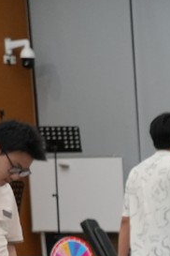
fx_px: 1409
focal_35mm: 199
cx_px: 594
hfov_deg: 6.1
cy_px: 434
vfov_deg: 9.9
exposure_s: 1/160
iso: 2000
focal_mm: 34
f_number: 4
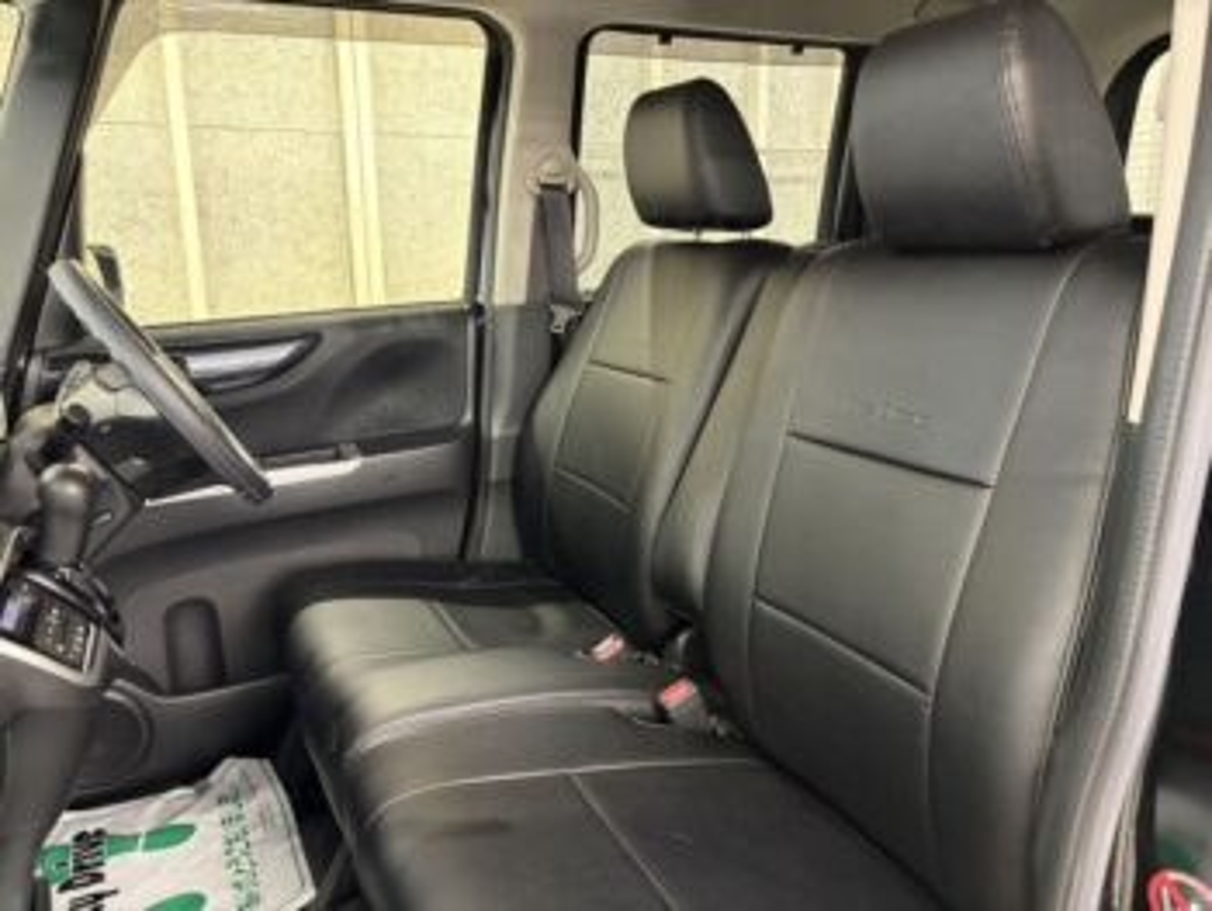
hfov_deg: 67.3
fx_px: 911
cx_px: 606
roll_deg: +1.3
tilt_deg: -11.6
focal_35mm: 26
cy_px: 456
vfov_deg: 53.1
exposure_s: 1/33
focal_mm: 5.96
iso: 500
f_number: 1.6
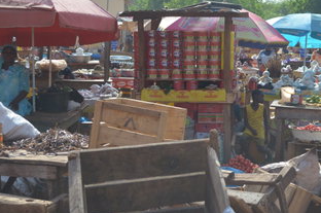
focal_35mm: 73
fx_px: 650
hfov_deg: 27.7
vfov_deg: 18.6
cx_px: 199
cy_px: 106
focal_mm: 38
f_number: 5
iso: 200
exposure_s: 1/500
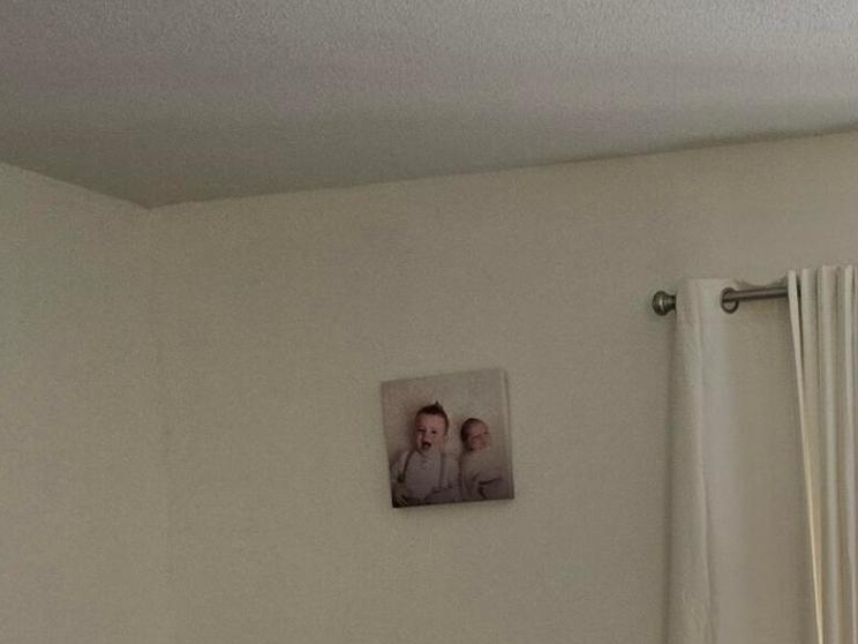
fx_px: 2206
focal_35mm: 89
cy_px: 711
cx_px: 518
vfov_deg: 16.1
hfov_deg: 22.0
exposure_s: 1/120
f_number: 1.8
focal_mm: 5.4
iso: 250
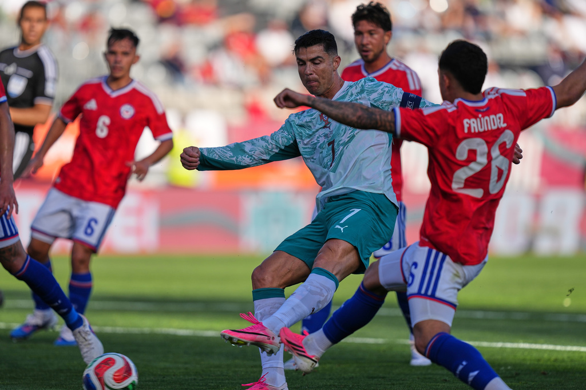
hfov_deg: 5.2
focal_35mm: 400
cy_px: 195
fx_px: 6509
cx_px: 293
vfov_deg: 3.4
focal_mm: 400
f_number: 3.5
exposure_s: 1/2500
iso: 250
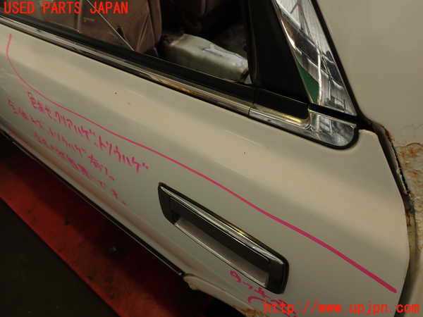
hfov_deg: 69.4
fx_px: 305
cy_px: 158
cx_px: 212
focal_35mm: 25
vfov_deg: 54.9
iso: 100
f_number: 2.8
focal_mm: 4.5
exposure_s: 1/80
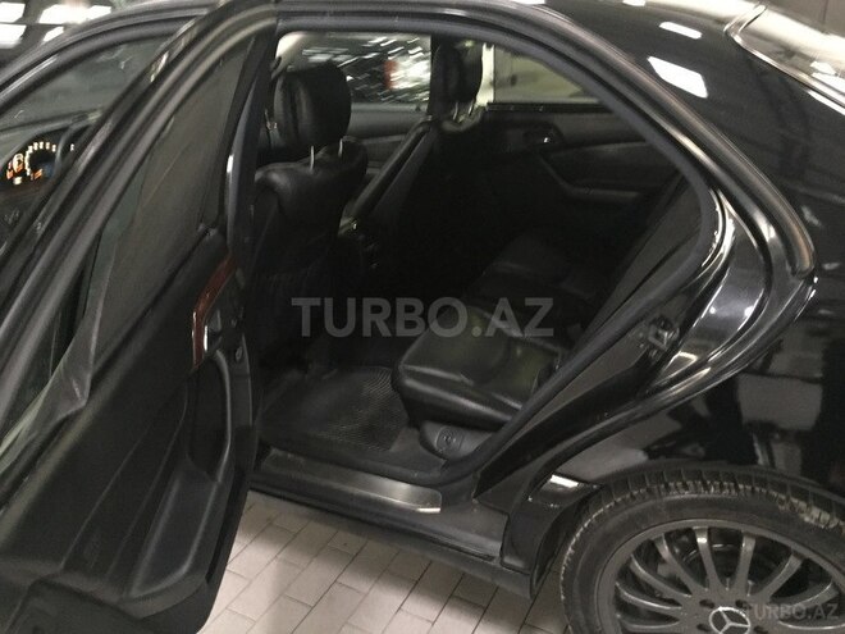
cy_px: 317
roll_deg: +0.1
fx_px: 708
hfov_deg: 61.7
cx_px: 422
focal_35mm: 29
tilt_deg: -24.4
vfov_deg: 48.2
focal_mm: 4.15
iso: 500
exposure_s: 1/17
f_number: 2.2
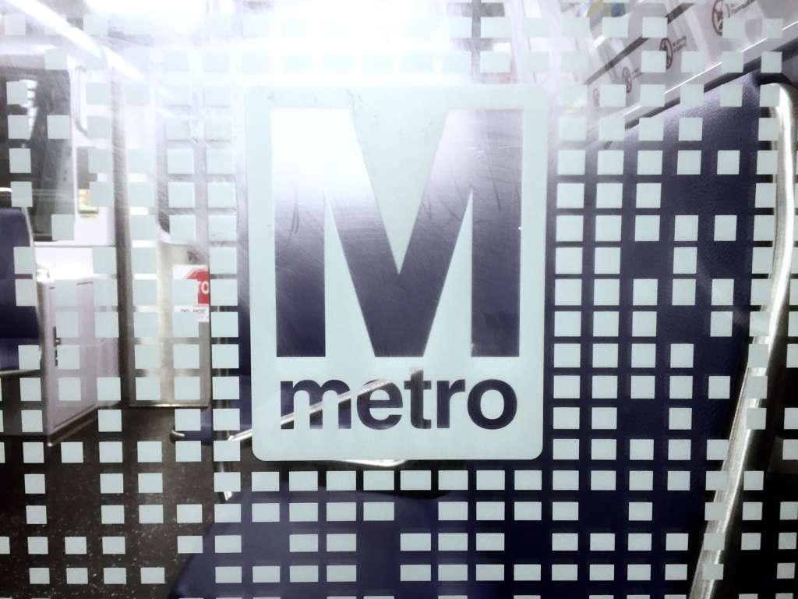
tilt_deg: -4.0
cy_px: 300
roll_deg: -1.6
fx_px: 669
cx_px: 399
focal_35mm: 29
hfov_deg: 61.7
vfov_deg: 48.2
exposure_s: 1/30
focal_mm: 4.15
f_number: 2.2
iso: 100
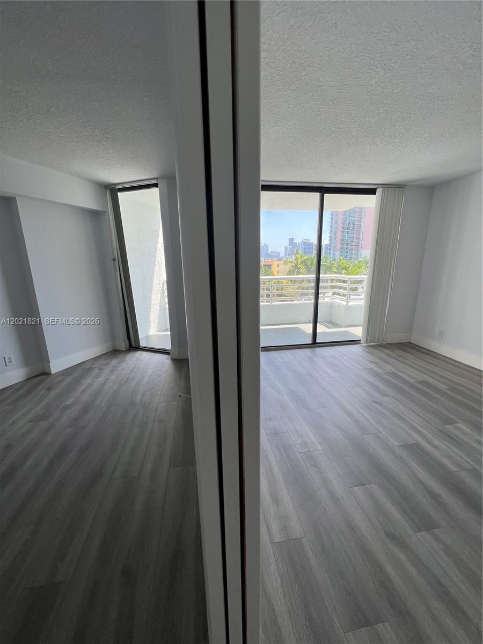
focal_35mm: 13
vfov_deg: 106.2
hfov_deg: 89.9
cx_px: 242
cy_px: 322
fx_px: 242
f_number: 1.8
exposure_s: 1/207
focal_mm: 1.57
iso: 32
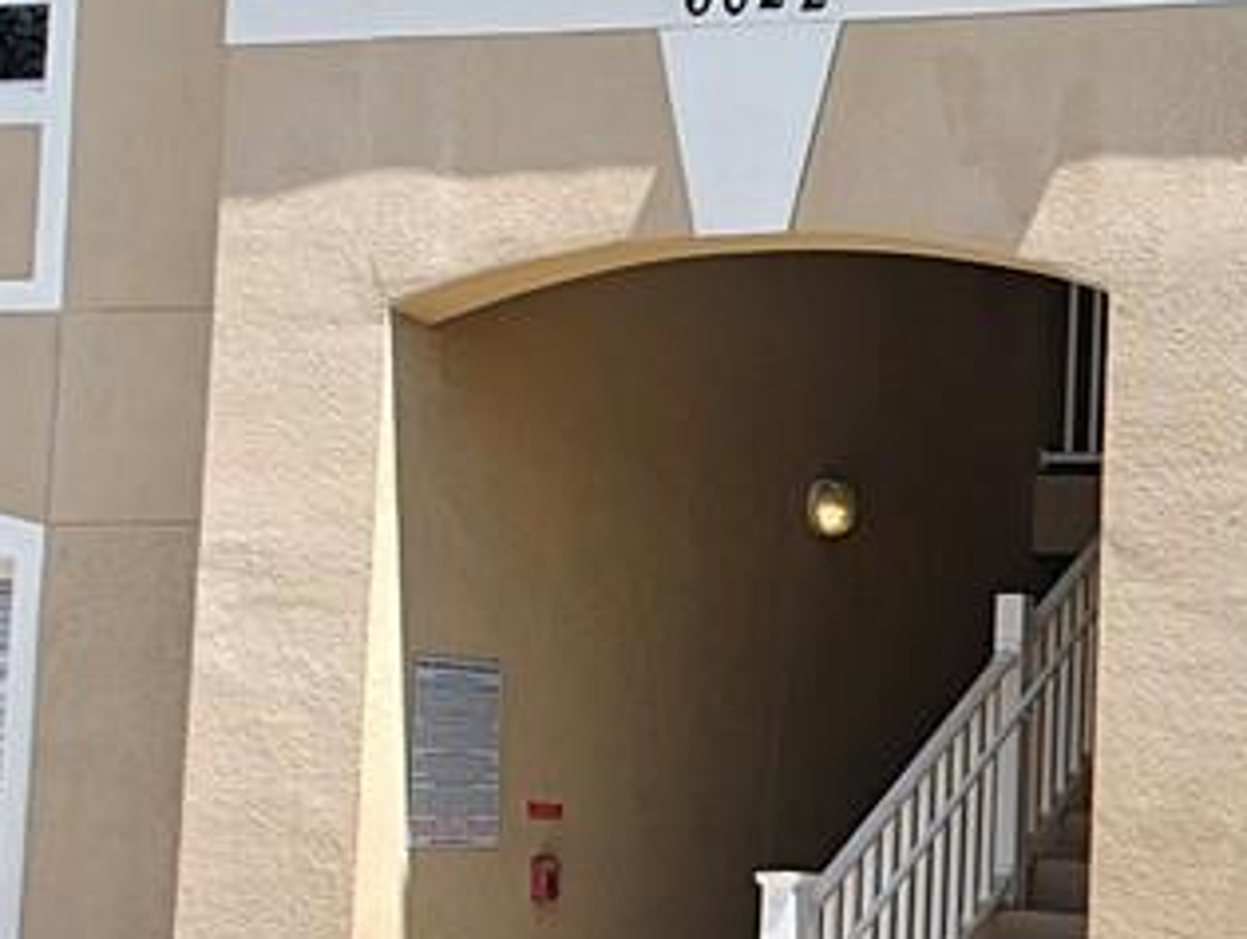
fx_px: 2561
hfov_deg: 23.7
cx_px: 1671
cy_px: 674
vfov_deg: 20.6
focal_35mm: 71
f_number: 2.2
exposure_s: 1/1069
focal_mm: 2.62
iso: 64
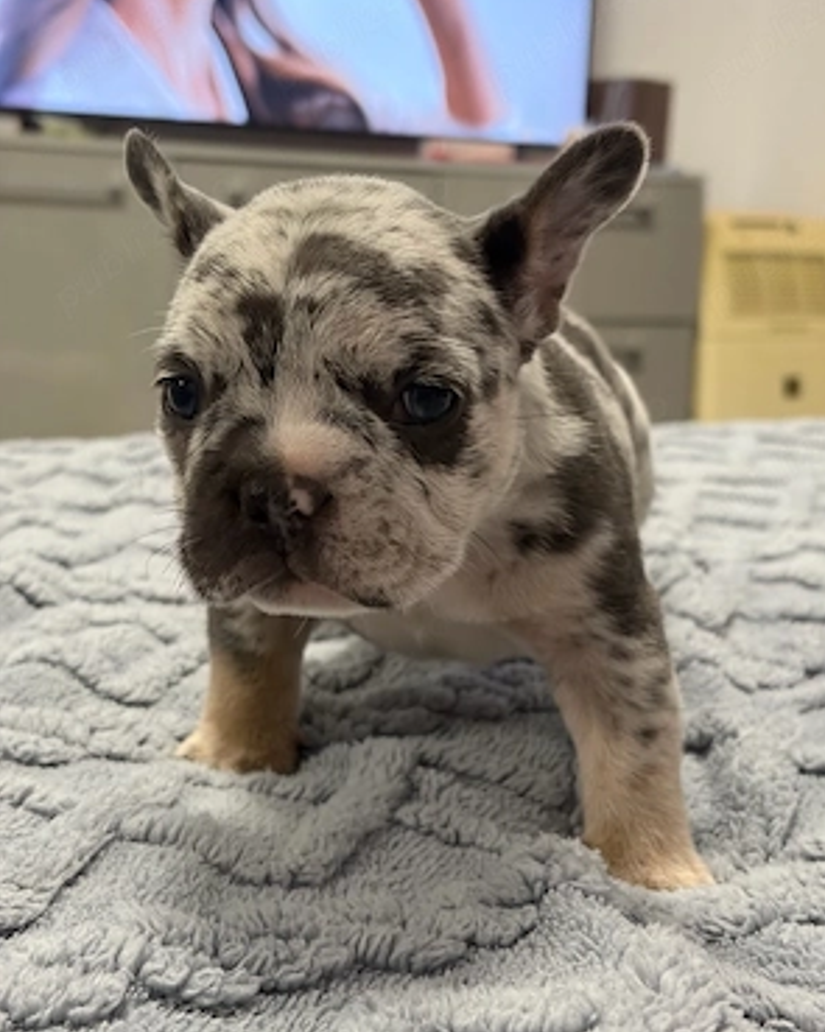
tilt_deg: -8.8
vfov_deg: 34.2
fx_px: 1679
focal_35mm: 55
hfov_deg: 27.6
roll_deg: -0.4
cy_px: 495
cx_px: 417
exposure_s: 1/40
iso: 160
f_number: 1.6
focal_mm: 5.96
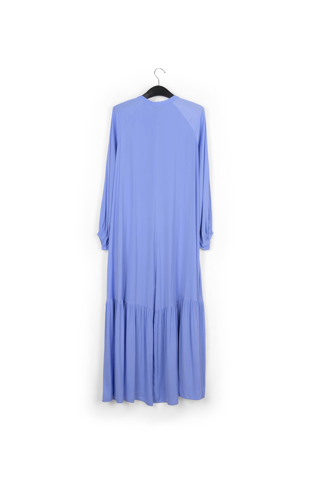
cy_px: 238
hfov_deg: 35.0
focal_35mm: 38
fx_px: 504
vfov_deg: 50.7
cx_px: 159
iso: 100
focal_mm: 38
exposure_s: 1/125
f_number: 13
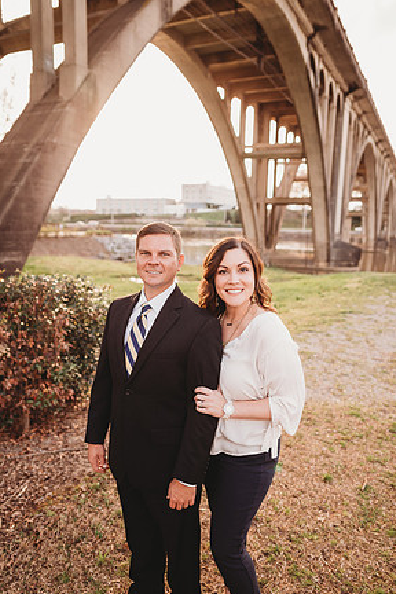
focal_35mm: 25
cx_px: 204
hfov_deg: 51.3
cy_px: 297
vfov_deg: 71.5
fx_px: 412
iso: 125
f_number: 2.5
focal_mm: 24
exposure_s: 1/250
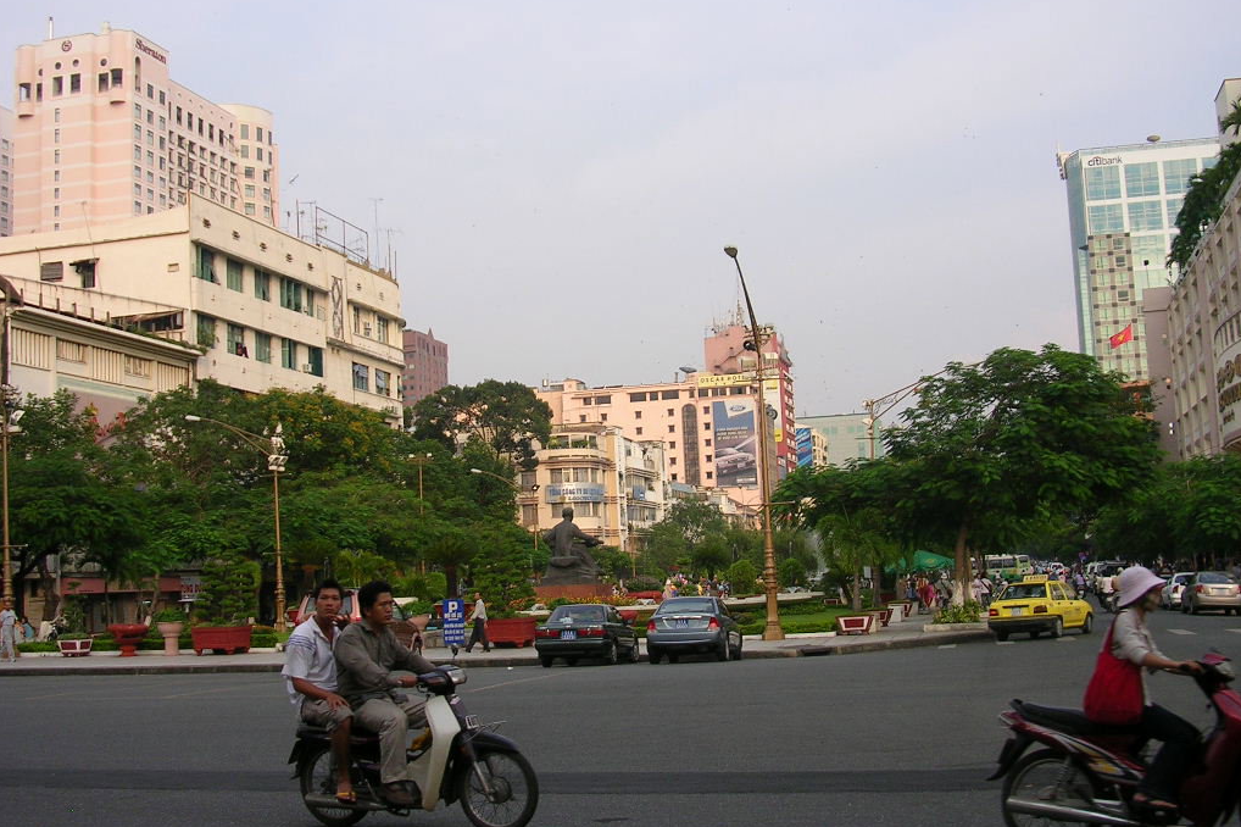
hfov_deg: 43.6
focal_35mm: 45
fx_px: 1551
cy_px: 403
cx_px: 620
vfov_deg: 29.8
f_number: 3
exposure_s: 1/371
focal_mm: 6.6
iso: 50
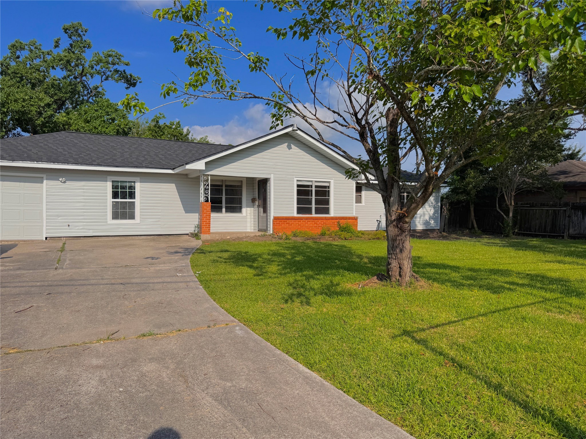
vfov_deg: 56.8
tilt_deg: -2.2
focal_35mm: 24
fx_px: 406
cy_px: 220
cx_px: 293
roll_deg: -0.7
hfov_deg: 71.6
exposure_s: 1/6410
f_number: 1.78
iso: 80
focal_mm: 6.76
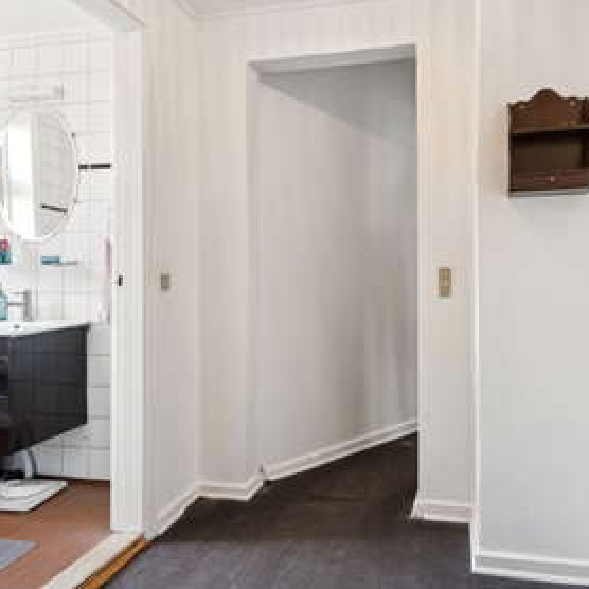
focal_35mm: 27
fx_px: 520
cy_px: 294
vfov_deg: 59.1
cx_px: 352
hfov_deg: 58.6
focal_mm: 21
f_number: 11
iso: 800
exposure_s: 1/5
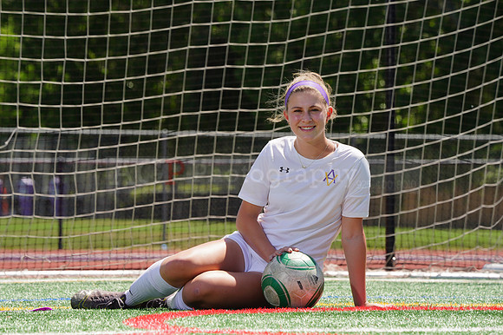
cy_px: 168
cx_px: 252
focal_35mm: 297
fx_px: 4147
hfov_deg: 6.9
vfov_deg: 4.6
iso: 200
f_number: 13
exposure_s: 1/250
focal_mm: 297
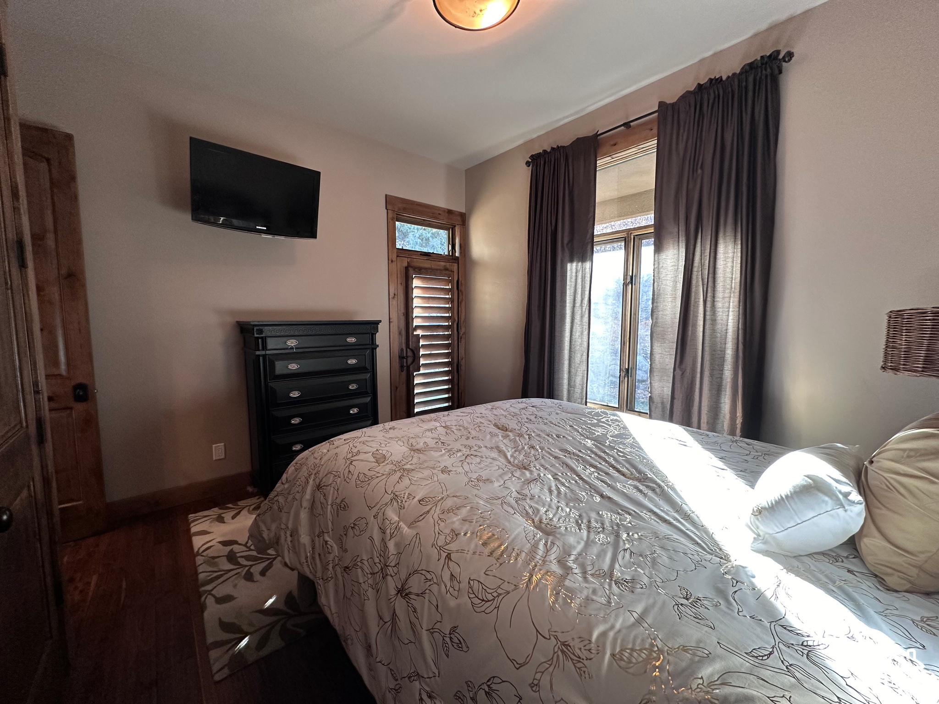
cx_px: 470
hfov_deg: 102.1
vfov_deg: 85.7
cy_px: 352
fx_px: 380
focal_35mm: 14
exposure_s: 1/60
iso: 200
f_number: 2.2
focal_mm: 2.22
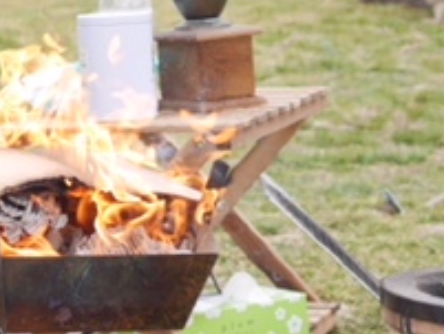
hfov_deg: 12.0
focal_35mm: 159
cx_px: -166
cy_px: -2
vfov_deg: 9.3
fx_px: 2041
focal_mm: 25
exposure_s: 1/400
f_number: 2.8
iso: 200
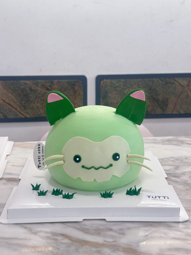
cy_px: 128
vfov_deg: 39.7
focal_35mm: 48
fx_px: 353
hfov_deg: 30.3
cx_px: 96
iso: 160
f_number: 1.78
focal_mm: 6.86
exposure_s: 1/50
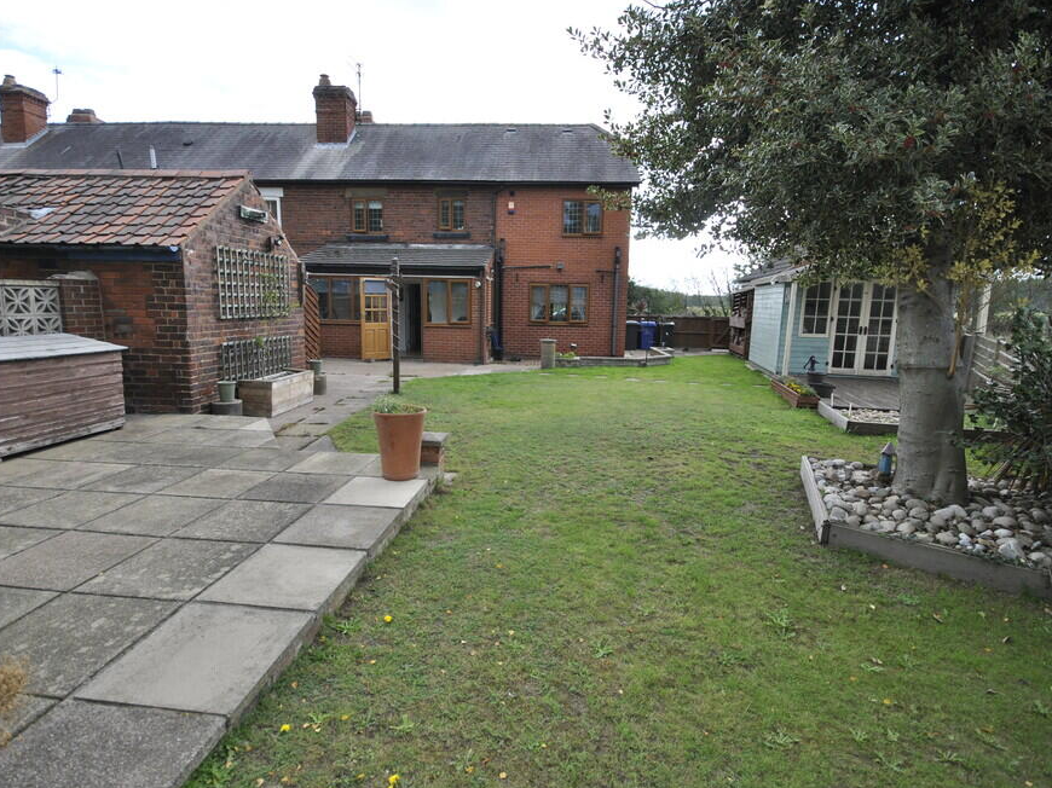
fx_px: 516
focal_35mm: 17
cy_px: 383
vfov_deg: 74.7
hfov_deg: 91.0
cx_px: 510
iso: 100
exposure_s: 1/125
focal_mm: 10
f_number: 5.6
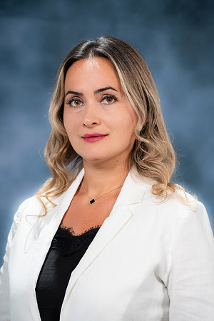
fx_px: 1605
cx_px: 107
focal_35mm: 180
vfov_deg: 11.4
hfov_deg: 7.6
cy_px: 160
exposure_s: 1/200
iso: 320
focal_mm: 180
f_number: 5.6
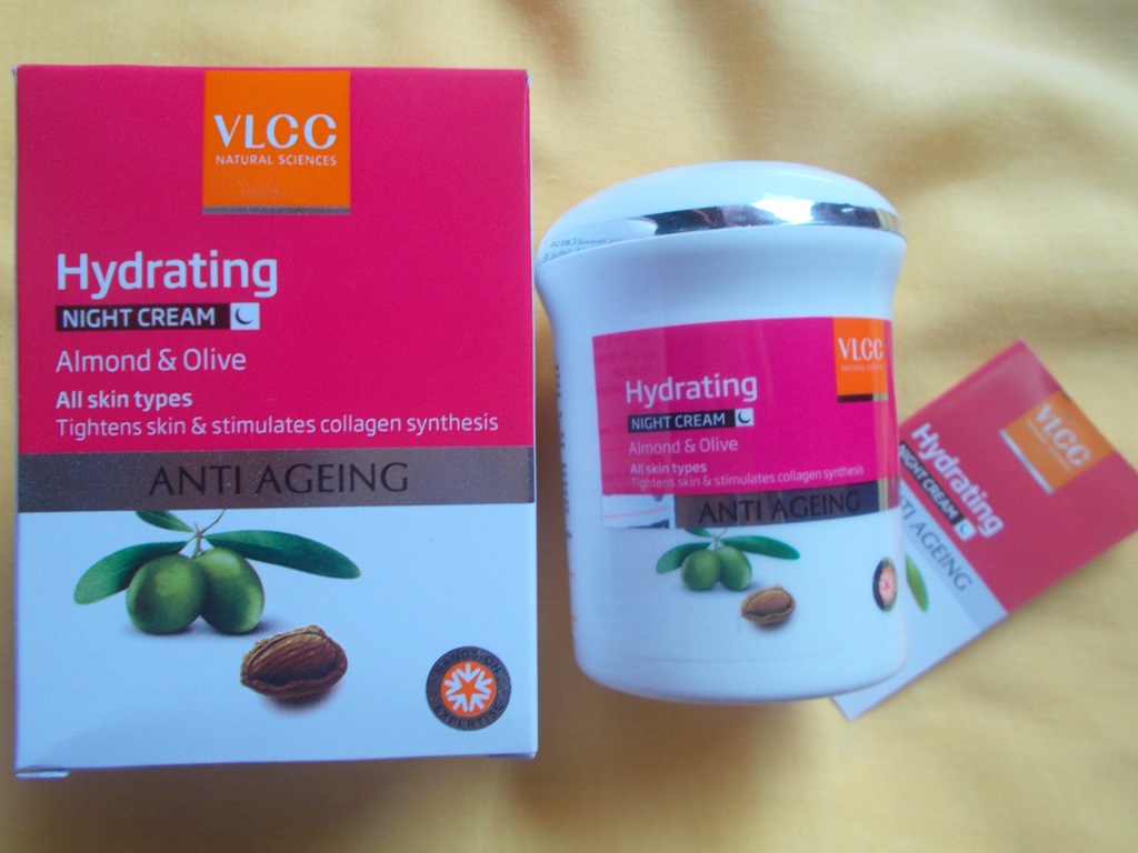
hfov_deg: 60.0
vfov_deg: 46.8
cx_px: 569
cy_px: 426
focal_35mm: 30
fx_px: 986
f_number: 3.4
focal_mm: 5.3
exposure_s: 1/25
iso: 100
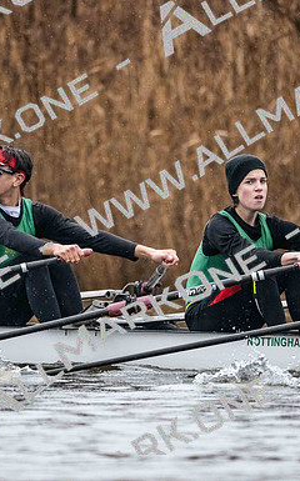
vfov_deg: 3.4
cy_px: 240
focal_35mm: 615
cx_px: 229
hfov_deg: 2.1
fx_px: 8060
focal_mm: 400
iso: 7200
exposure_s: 1/1600
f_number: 4.5
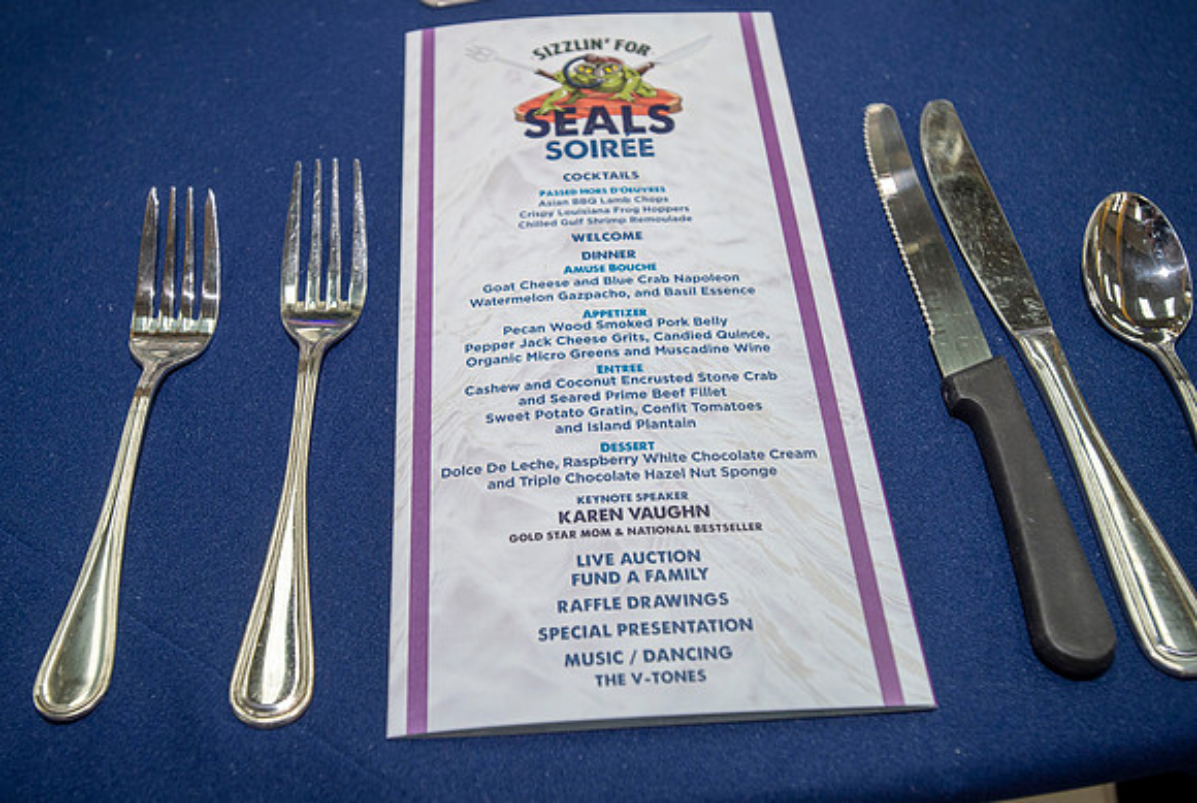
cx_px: 548
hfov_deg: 50.7
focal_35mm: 38
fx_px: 1262
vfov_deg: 35.3
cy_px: 371
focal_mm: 35
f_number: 5
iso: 640
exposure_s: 1/320
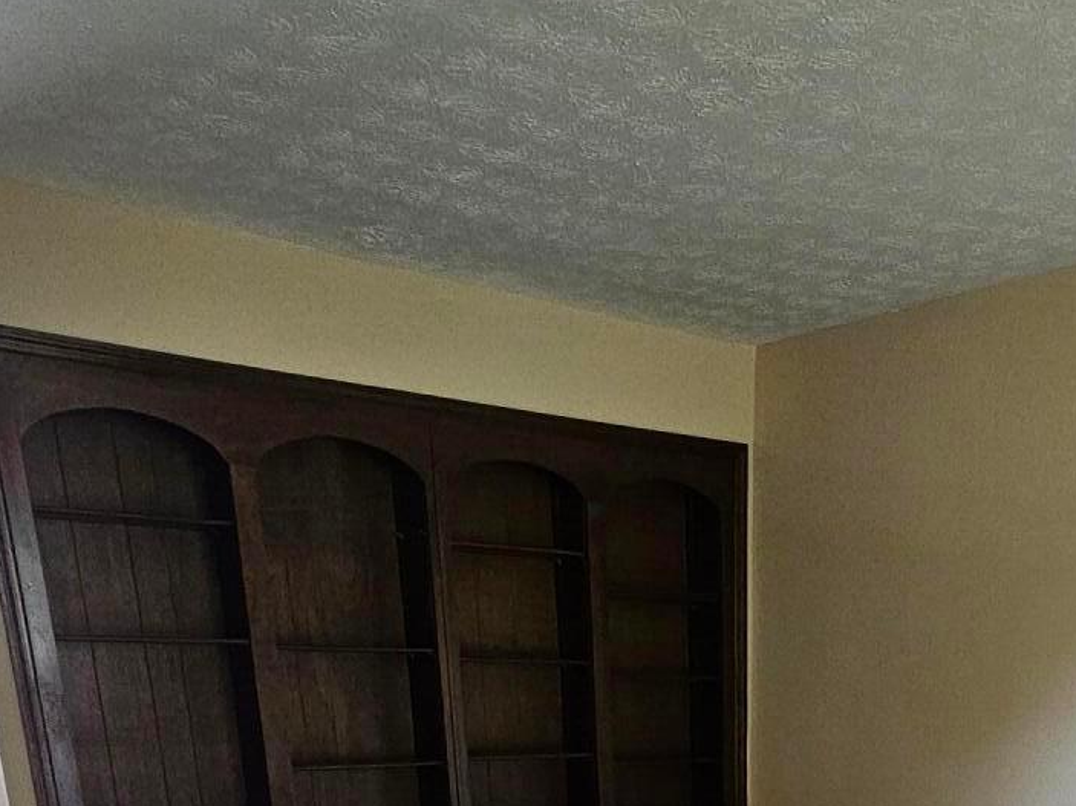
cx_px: 790
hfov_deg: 48.5
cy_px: 1080
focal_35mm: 37
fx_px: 1150
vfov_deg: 29.8
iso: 320
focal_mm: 2.2
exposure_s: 1/40
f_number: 2.2
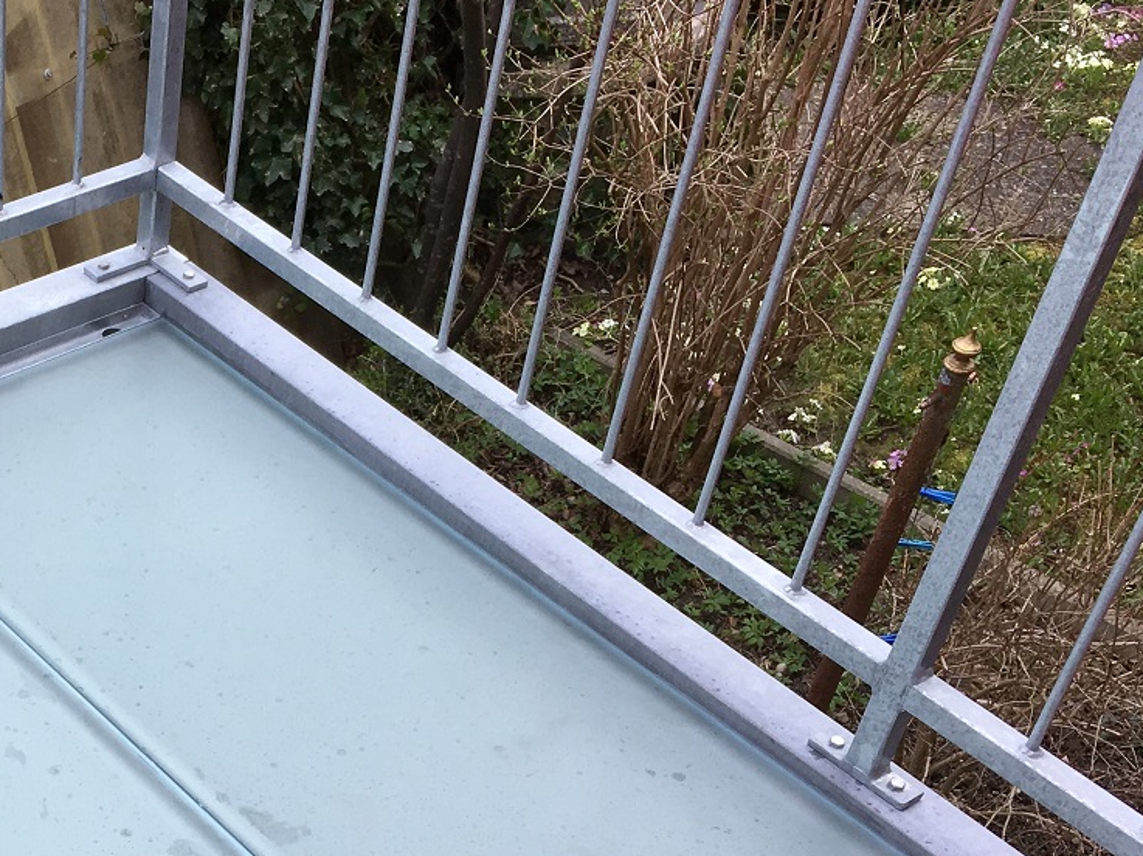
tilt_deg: -47.4
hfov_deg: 28.7
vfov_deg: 22.4
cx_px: -16
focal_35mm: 63
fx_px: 2079
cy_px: 839
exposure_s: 1/411
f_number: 2.2
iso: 25
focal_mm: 4.15
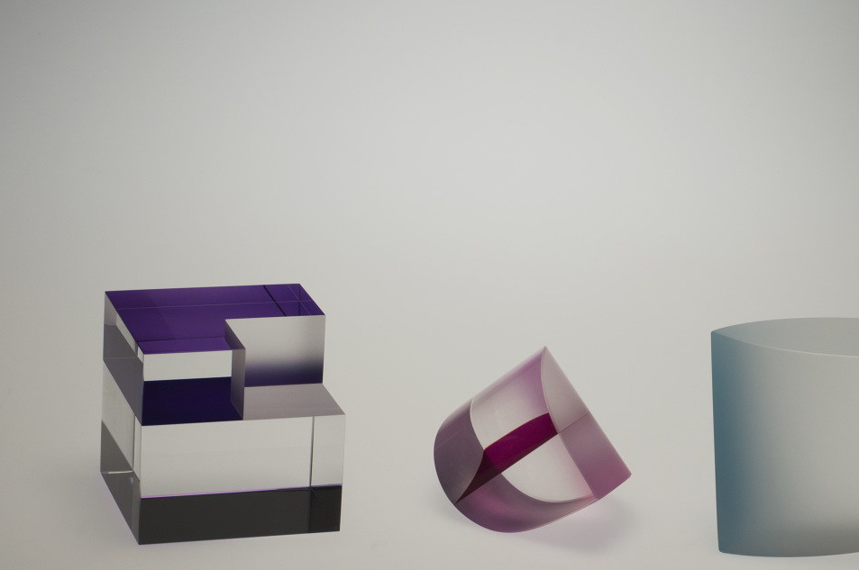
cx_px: 544
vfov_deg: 11.6
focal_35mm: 118
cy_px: 290
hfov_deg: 17.3
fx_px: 2812
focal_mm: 60
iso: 200
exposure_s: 1/15
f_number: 11
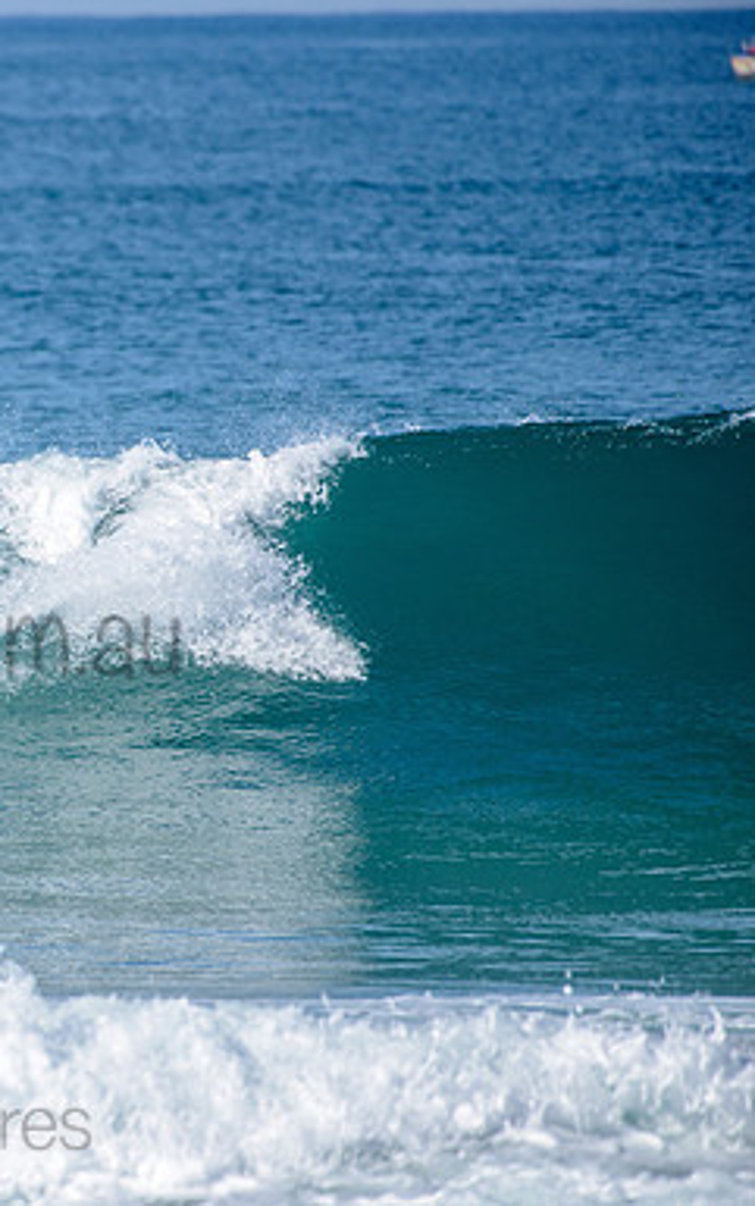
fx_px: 25256
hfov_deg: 1.7
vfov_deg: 2.7
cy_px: 603
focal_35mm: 768
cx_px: -150
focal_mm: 500
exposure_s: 1/2000
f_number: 5.6
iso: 160
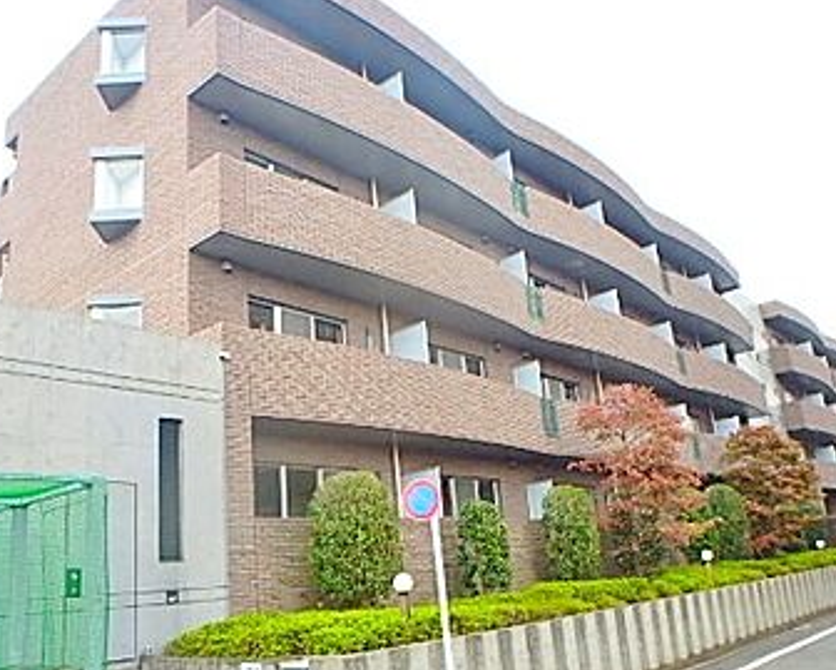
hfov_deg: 57.1
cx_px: 396
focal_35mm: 31
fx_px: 767
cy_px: 372
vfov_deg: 47.0
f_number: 3.5
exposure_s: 1/40
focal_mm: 3.7
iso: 200
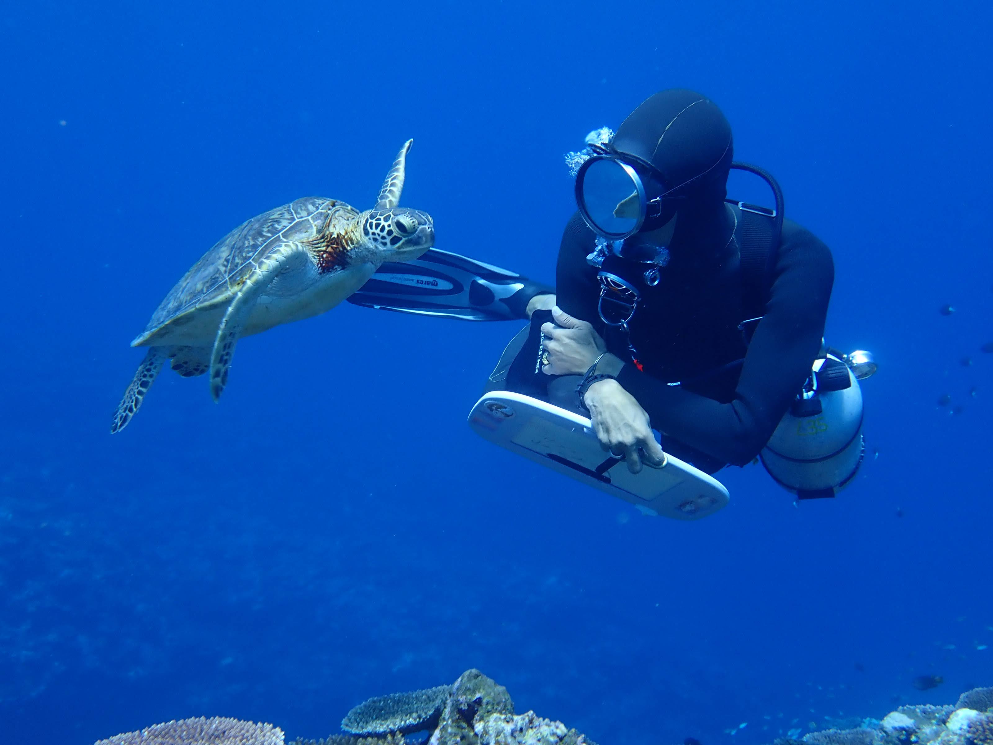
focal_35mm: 38
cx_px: 496
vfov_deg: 37.7
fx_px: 1090
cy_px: 372
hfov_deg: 49.0
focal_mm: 6.86
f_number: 3.5
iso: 100
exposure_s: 1/160
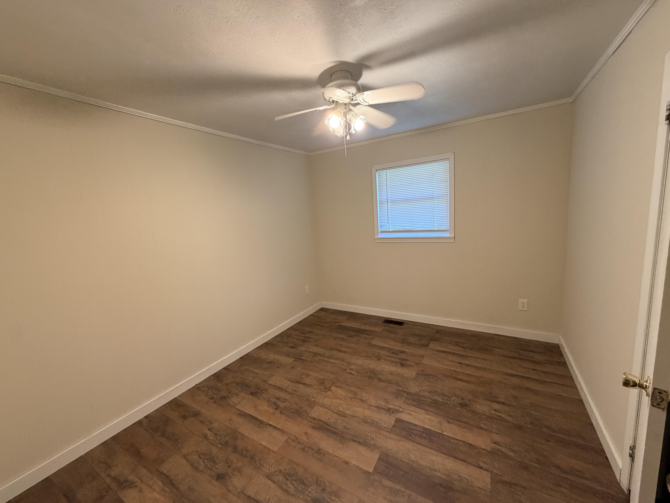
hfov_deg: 102.1
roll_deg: +4.2
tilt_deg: -8.3
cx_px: 335
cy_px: 252
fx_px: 271
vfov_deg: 85.7
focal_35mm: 14
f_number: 2.2
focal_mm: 2.22
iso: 250
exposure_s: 1/60
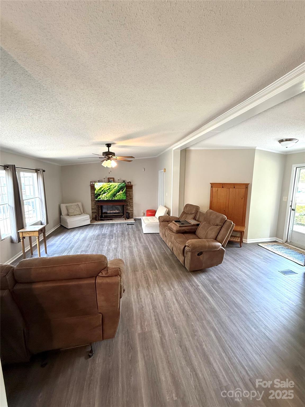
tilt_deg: -7.2
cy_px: 204
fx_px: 164
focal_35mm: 14
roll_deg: -0.6
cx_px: 152
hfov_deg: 85.7
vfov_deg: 102.1
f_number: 2.2
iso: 320
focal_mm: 2.22
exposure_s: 1/60
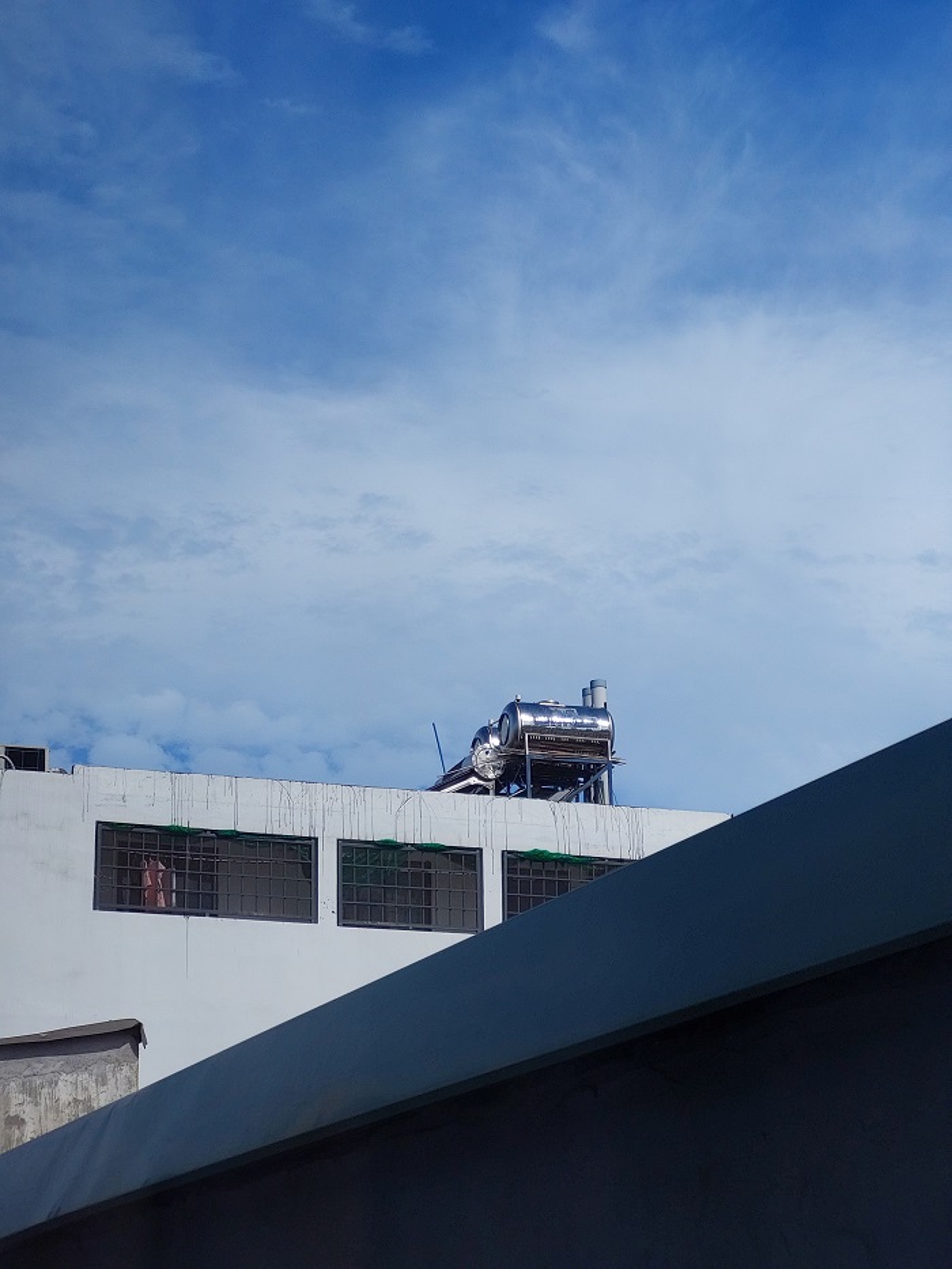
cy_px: 634
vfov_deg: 25.7
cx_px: 476
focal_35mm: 76
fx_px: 2786
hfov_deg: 19.4
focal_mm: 7.12
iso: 40
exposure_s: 1/1545
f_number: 2.4
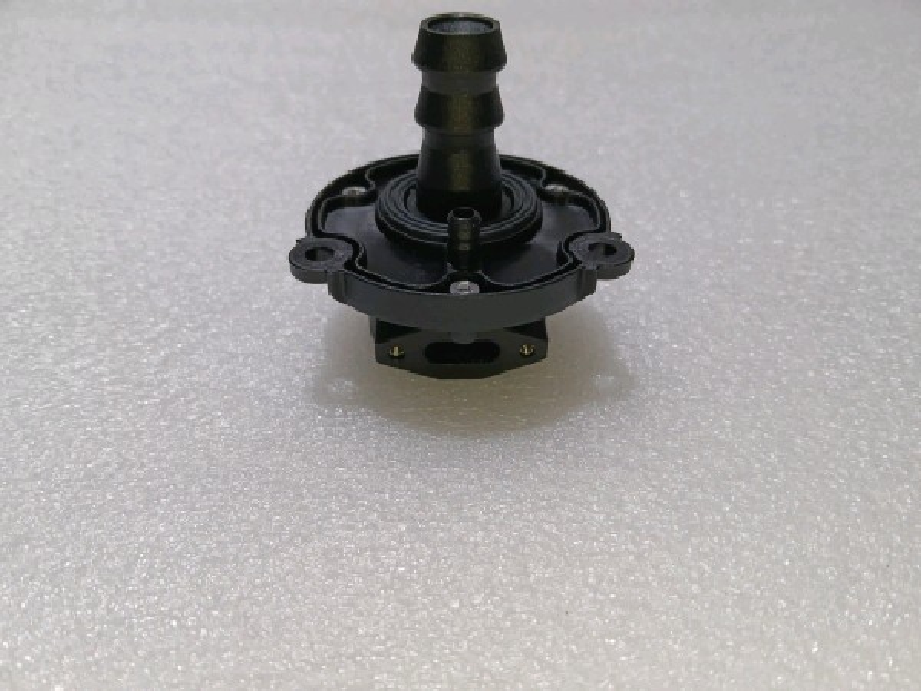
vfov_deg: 51.4
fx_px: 718
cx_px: 460
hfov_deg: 65.3
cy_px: 346
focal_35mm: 27
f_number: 1.8
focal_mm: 3.98
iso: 125
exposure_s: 1/33.3
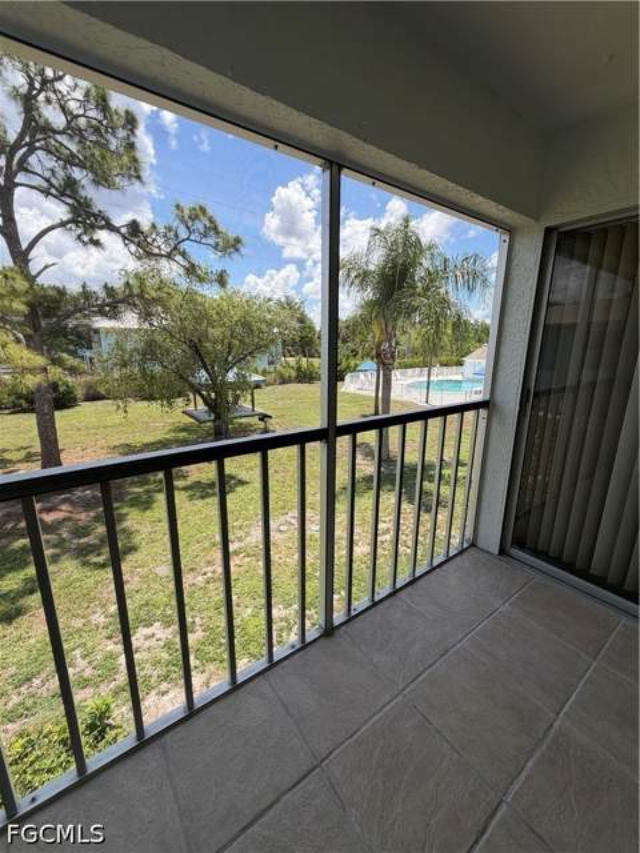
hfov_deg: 85.7
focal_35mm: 14
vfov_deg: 102.1
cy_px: 426
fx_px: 345
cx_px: 320
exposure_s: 1/554
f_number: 2.2
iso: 40
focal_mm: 2.22
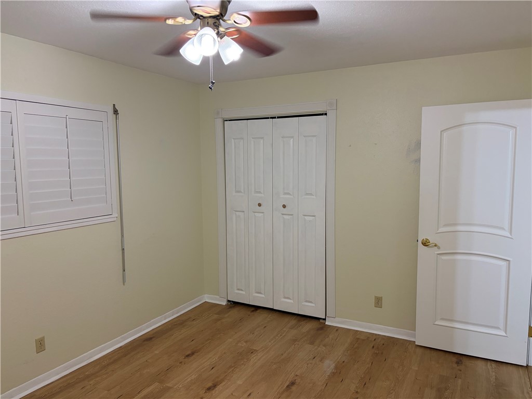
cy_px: 200
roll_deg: +0.1
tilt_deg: -5.6
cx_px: 266
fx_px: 400
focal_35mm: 26
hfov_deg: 67.3
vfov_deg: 53.1
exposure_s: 1/60
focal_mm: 5.96
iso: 160
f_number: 1.6
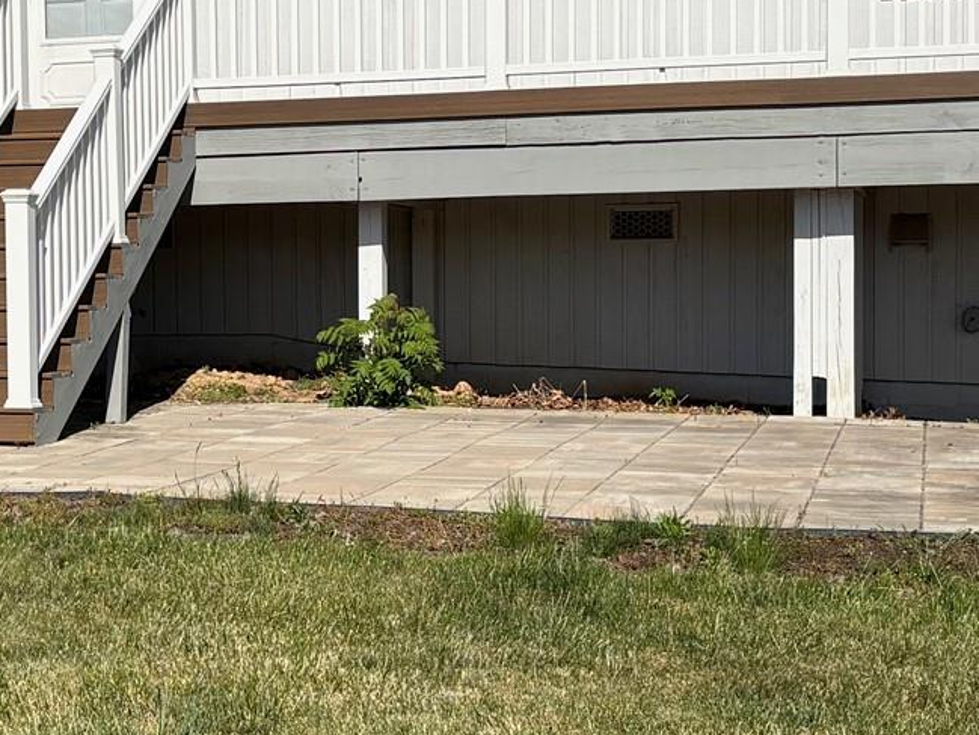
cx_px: 207
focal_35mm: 82
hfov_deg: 23.5
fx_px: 2320
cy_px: 380
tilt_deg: -1.4
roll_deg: +0.6
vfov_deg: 18.0
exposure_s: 1/5348
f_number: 1.6
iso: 50
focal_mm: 5.96
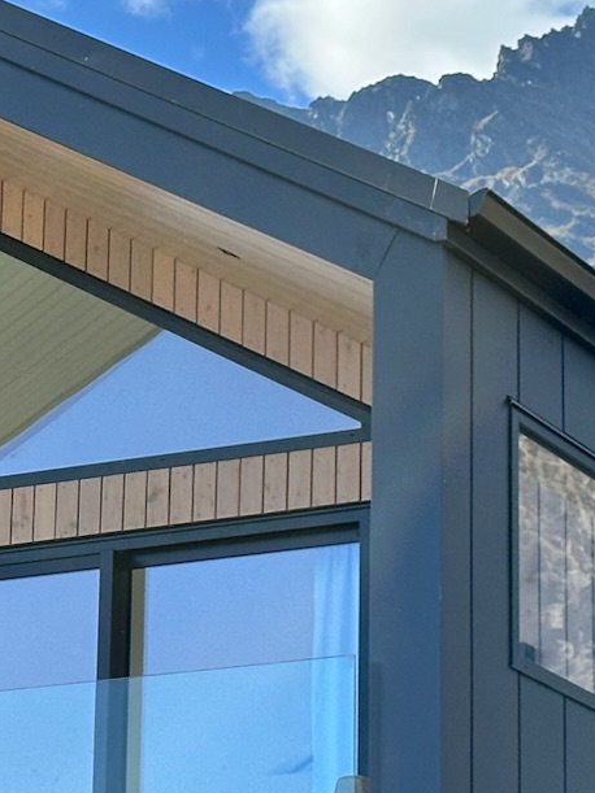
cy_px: 507
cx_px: -64
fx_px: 3691
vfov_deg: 12.3
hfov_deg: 9.1
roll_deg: -2.6
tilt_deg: +15.3
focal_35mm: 161
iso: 64
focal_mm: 6.86
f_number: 1.78
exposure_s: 1/2160
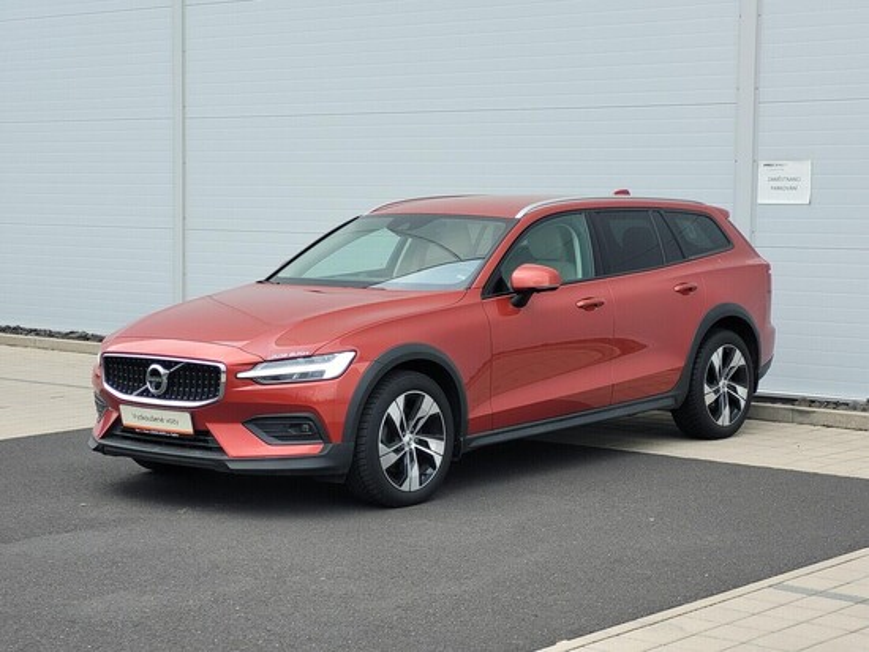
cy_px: 326
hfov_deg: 25.6
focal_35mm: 76
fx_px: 1909
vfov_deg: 19.4
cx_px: 434
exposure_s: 1/185
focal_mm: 7.12
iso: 25
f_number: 2.4
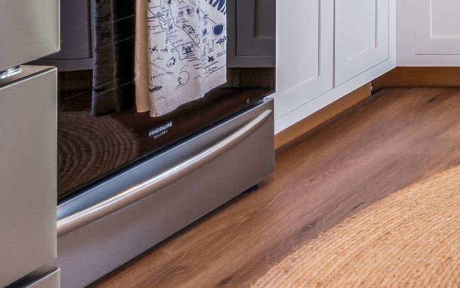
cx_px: 1042
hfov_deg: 15.8
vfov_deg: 13.4
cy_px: -286
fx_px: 1047
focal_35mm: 84
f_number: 13
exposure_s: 1/1.25
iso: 100
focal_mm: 16.1
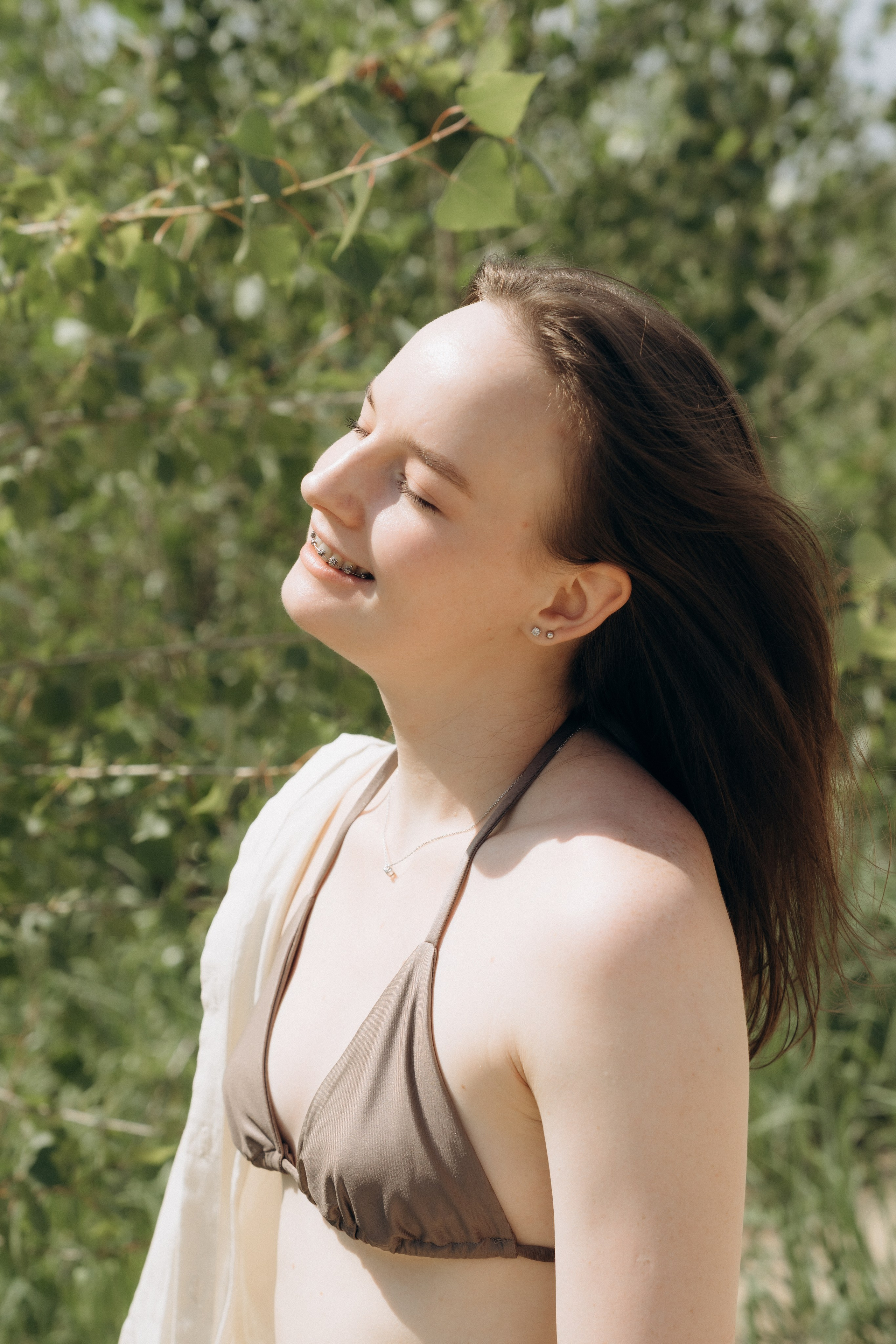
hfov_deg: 16.6
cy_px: 672
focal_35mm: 82
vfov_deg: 24.7
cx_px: 448
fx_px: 3063
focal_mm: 54.7
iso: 100
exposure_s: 1/1000
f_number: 4.5
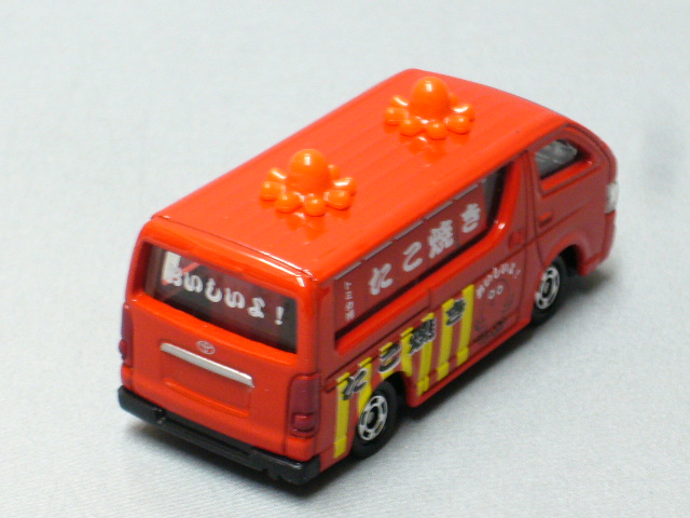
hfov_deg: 13.7
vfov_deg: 10.3
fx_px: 2870
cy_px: 259
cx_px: 345
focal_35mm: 144
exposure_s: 1/8
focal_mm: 17.4
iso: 200
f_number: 5
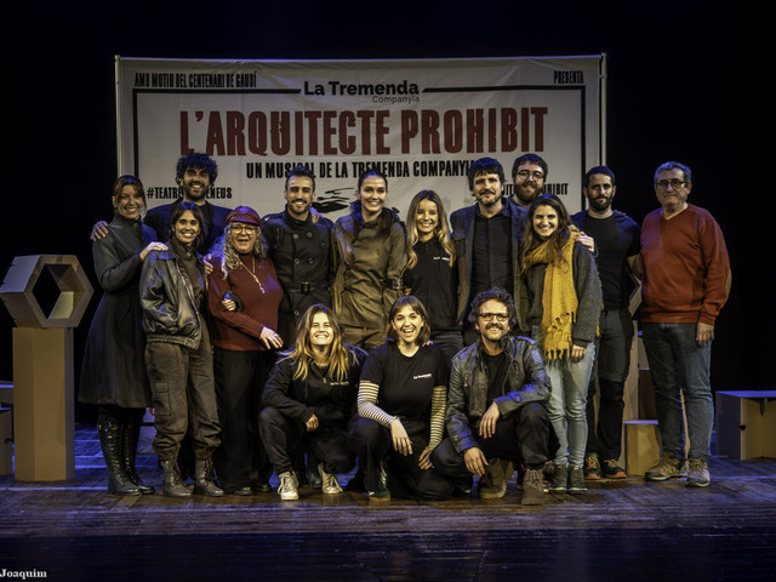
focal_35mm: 67
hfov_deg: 28.9
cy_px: 339
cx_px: 366
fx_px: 1504
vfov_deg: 21.9
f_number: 2.8
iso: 1600
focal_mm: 28
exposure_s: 1/320
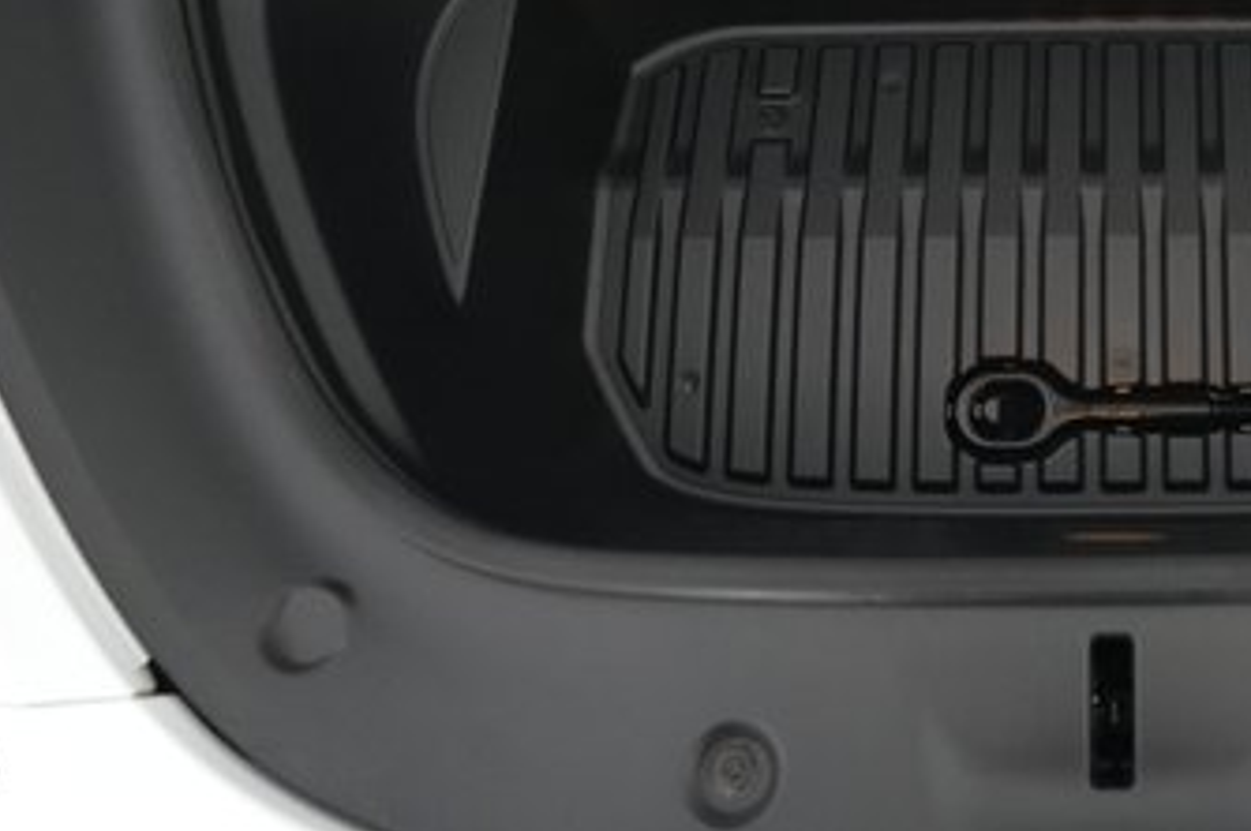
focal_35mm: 46
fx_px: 1597
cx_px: 1150
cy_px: 37
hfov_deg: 39.4
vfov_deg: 27.8
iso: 6400
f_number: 2.8
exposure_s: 1/160
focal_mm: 24
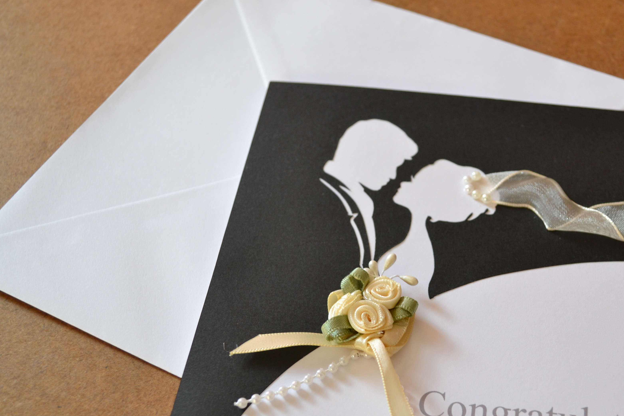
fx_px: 919
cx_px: 415
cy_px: 303
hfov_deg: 37.1
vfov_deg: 25.3
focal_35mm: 53
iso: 450
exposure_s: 1/60
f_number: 4
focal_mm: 24
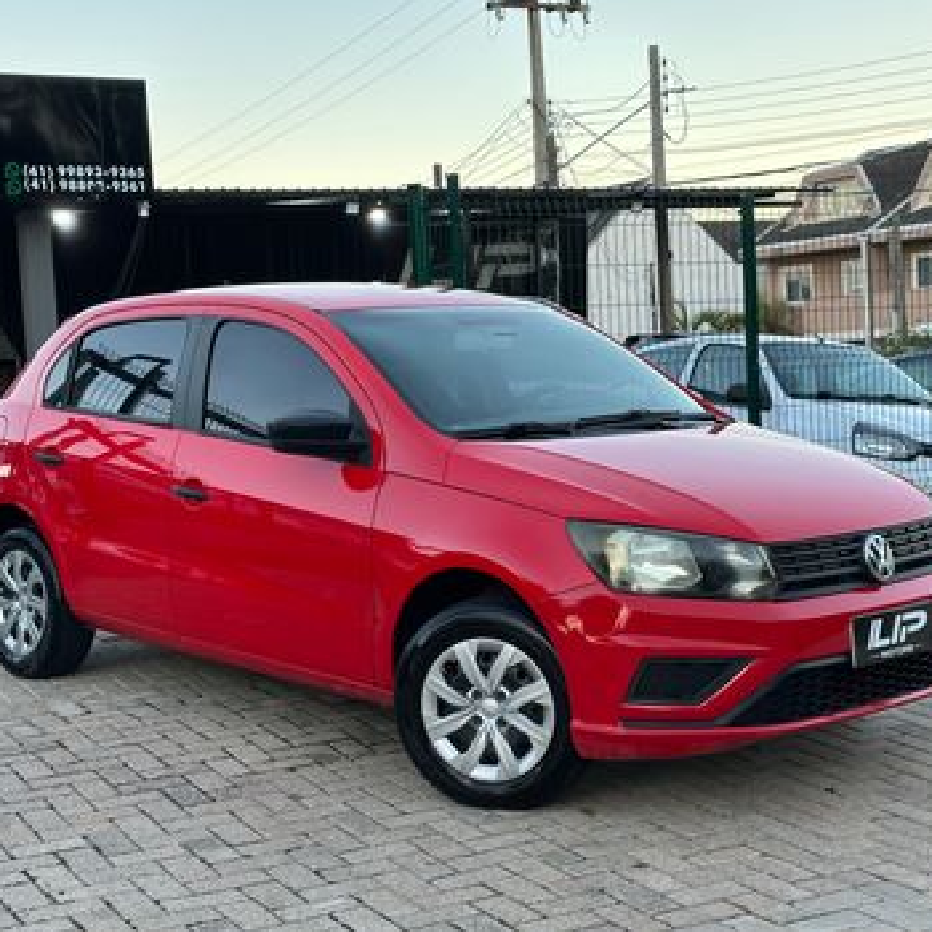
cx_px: 487
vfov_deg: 30.0
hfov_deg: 30.0
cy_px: 463
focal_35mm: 57
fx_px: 1736
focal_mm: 6.86
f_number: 1.78
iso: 64
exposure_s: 1/166
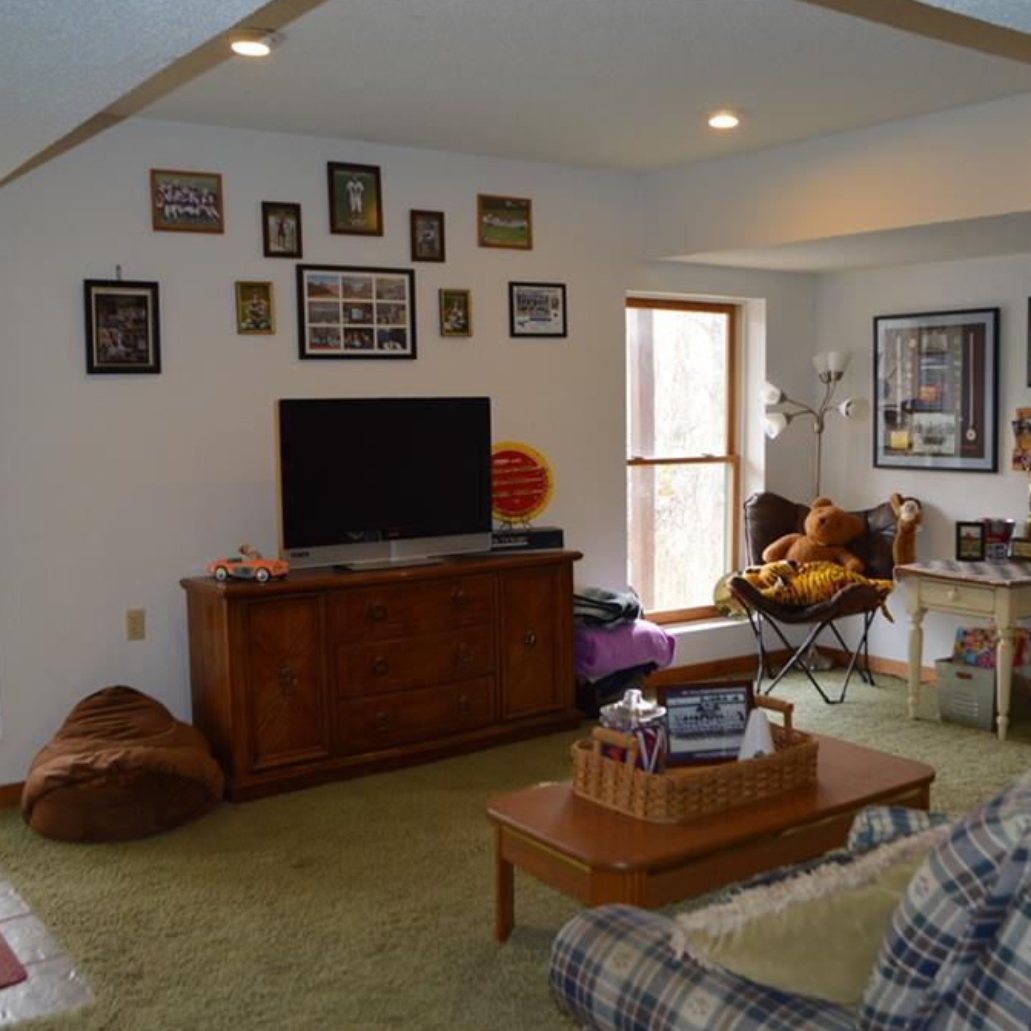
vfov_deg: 47.2
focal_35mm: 35
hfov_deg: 47.2
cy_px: 513
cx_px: 536
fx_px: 1179
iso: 500
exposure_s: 1/60
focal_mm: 18
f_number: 3.5
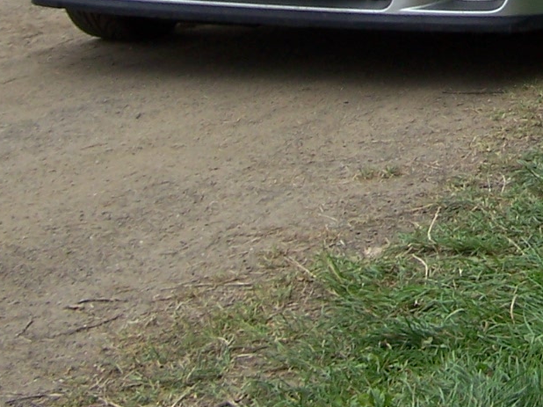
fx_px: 1976
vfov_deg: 11.3
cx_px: 607
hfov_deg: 15.2
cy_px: -177
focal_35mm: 126
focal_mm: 6.3
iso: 80
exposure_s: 1/750
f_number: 2.8
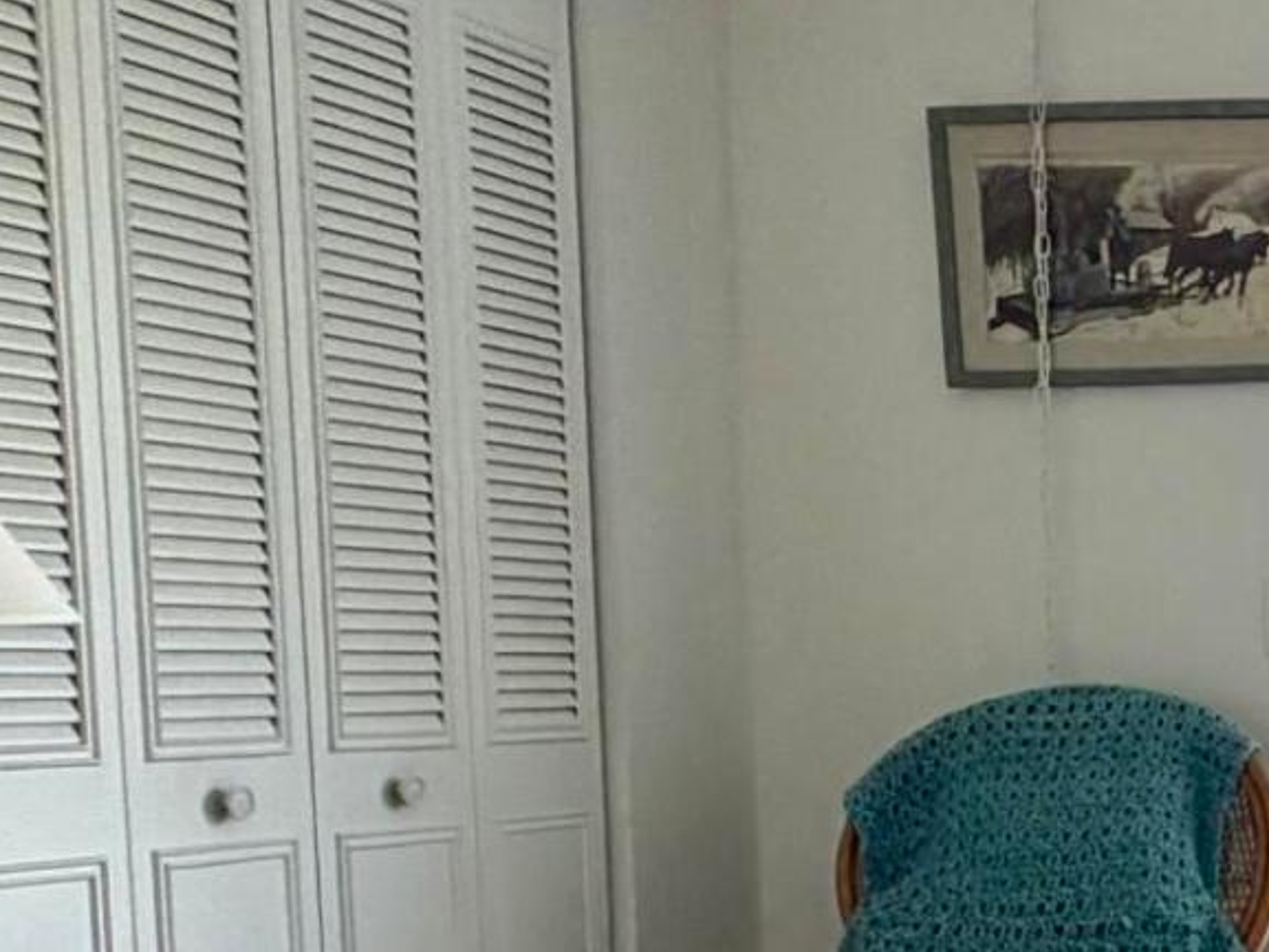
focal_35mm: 70
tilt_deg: -6.0
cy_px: 917
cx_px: 2062
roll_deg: -0.4
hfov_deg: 21.6
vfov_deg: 20.4
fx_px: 2566
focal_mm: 2.22
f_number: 2.2
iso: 200
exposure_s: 1/121
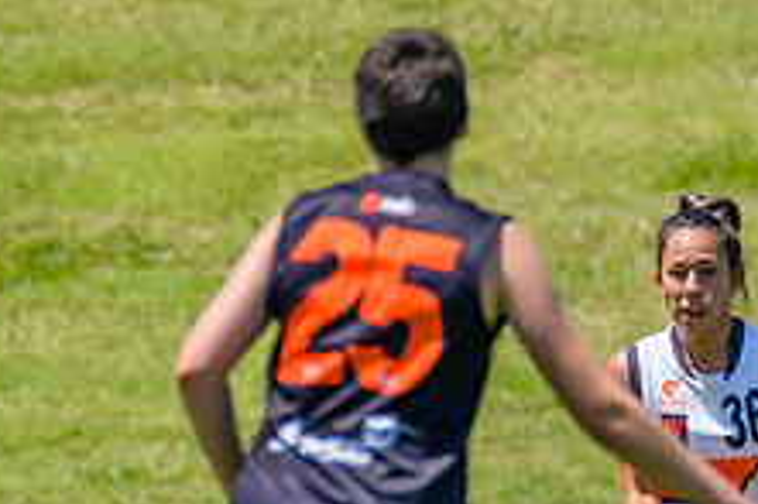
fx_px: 58174
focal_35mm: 2765
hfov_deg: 0.7
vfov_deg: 0.5
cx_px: 707
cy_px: 577
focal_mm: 600
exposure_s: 1/2000
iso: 800
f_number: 8
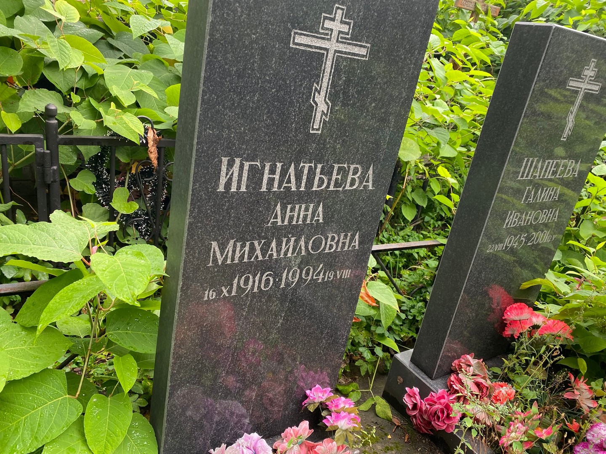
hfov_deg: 67.3
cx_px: 303
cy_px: 227
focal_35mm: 26
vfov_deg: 53.1
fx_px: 455
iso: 50
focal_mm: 4.25
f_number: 1.8
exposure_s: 1/122
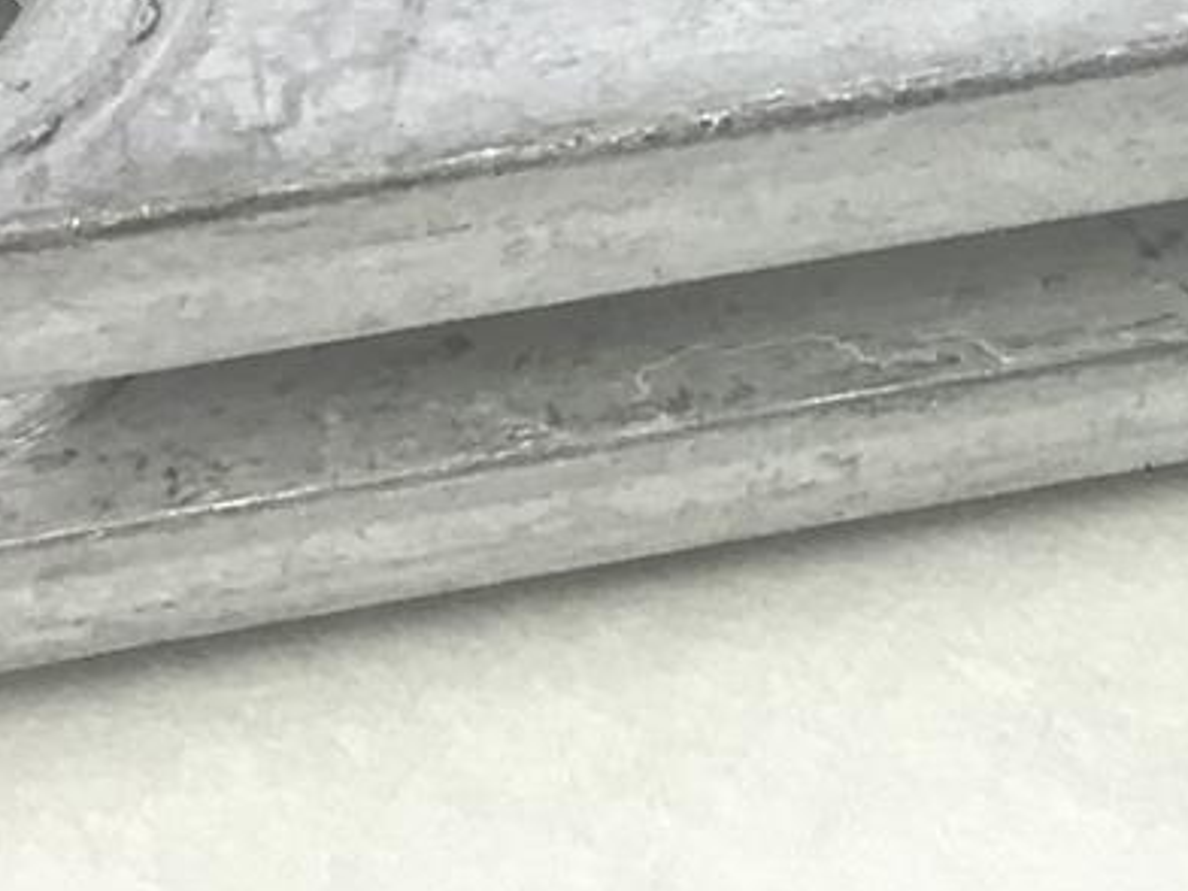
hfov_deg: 12.3
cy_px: -726
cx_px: 850
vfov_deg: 8.9
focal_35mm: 160
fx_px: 5491
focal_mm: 3.3
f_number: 2.4
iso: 25
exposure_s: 1/33
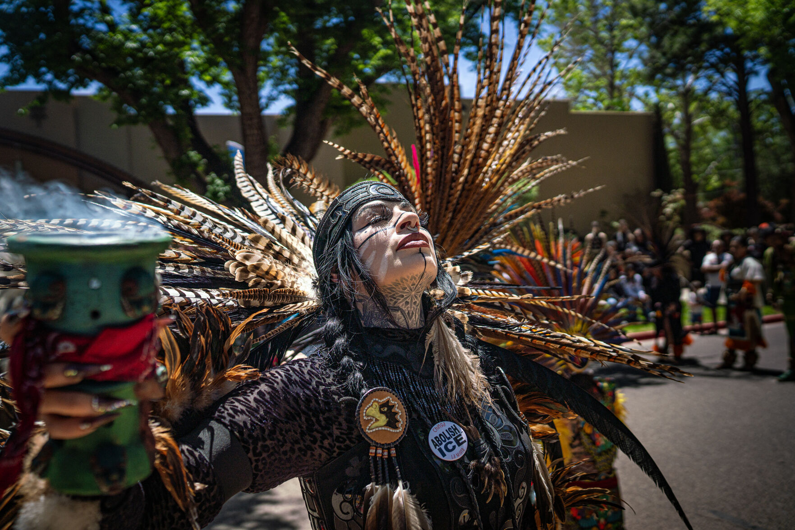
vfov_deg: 37.9
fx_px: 773
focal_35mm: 35
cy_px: 265
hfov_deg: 54.4
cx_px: 398
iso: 250
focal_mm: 35
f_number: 2.8
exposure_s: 1/8000
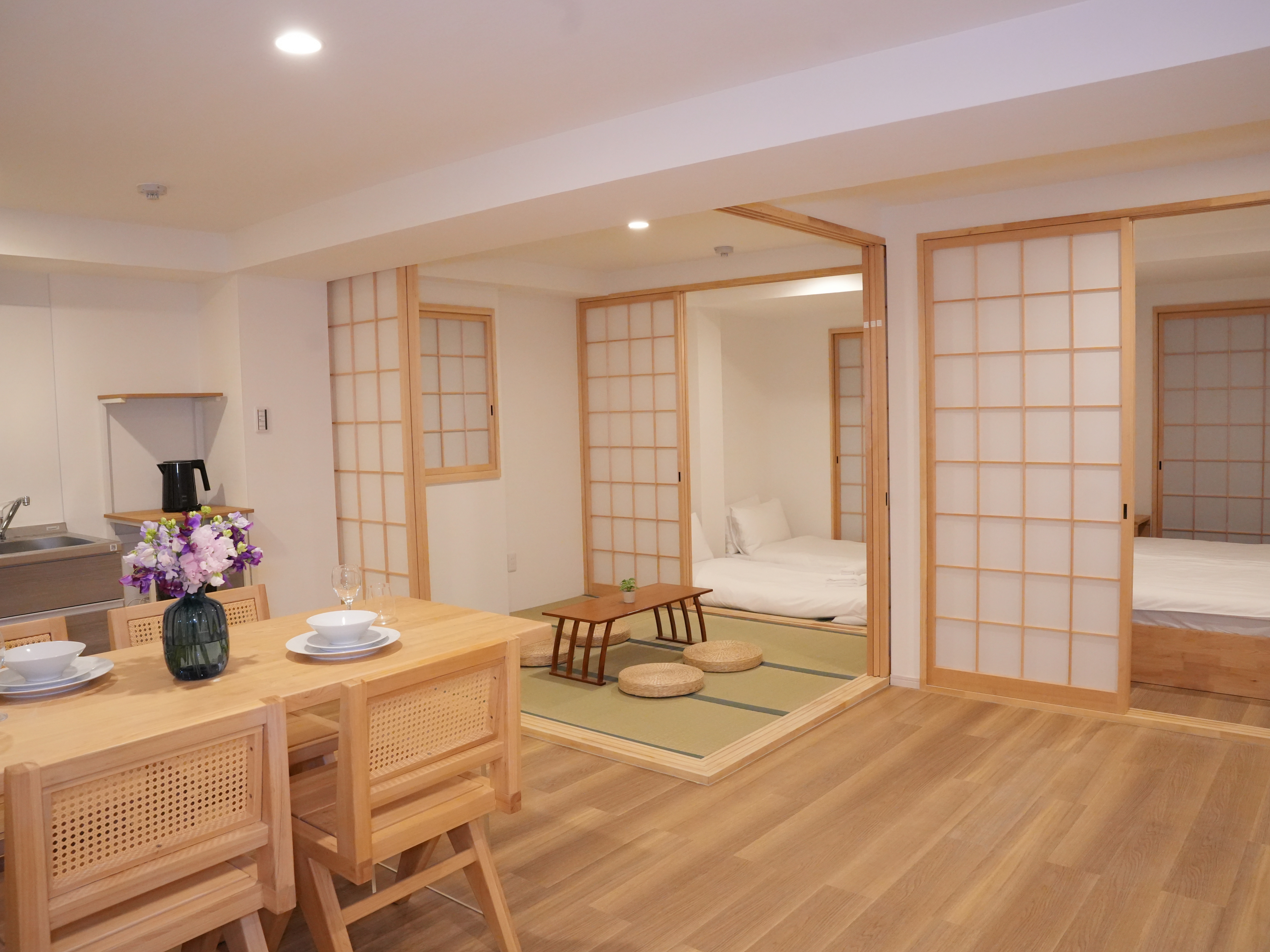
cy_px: 476
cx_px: 664
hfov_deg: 67.3
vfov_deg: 53.1
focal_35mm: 26
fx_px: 954
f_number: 6.3
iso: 6400
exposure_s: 1/100
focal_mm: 24
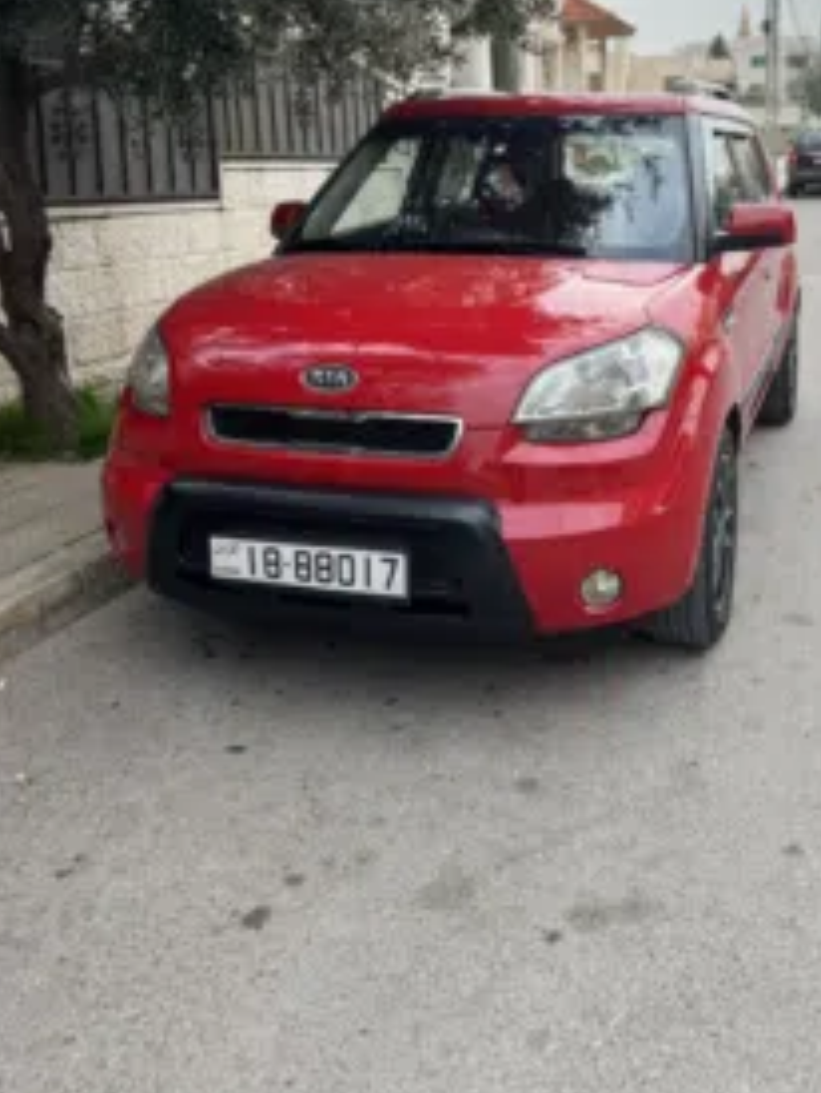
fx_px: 1105
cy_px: 323
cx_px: 534
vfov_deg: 51.1
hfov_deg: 40.3
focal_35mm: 35
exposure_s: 1/121
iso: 64
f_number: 1.78
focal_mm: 6.76
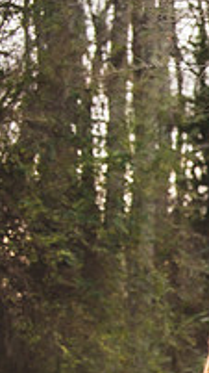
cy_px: 311
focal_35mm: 212
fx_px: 2090
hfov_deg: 5.5
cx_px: 522
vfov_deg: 10.1
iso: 500
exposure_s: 1/400
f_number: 4
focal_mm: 70
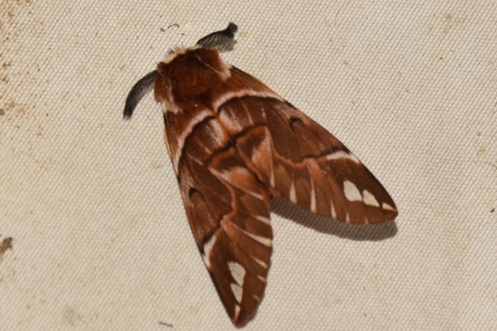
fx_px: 2898
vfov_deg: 6.5
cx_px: 248
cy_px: 166
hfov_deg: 9.8
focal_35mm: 210
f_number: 14
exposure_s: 1/160
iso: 500
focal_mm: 140
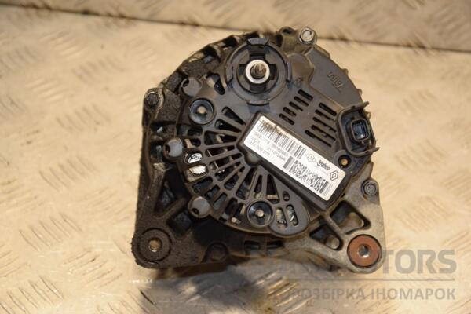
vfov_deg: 13.0
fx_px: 1374
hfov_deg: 19.5
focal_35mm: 105
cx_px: 236
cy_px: 157
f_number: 5.3
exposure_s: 1/125
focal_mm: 70
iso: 800
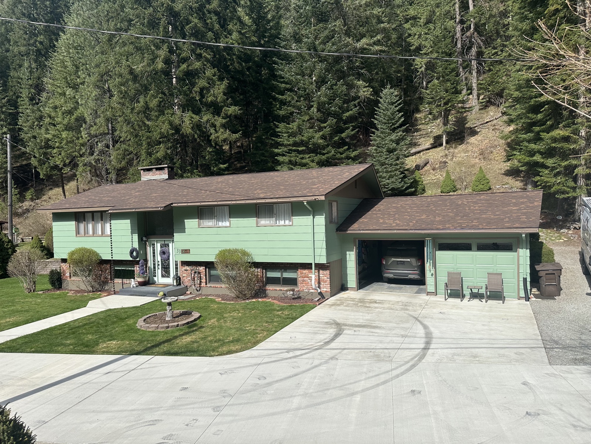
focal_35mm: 24
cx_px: 296
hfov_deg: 71.6
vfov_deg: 56.8
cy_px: 222
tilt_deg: -0.1
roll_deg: +1.3
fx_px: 410
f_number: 1.78
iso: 80
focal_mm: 6.86
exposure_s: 1/3356
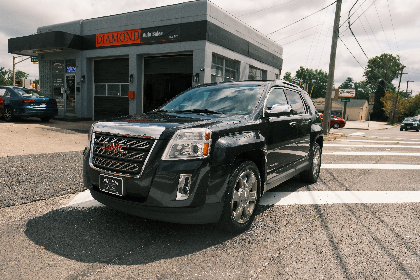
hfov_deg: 73.7
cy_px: 140
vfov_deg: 53.1
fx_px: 280
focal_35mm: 24
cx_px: 210
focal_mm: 16
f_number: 4
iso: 500
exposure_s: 1/4000
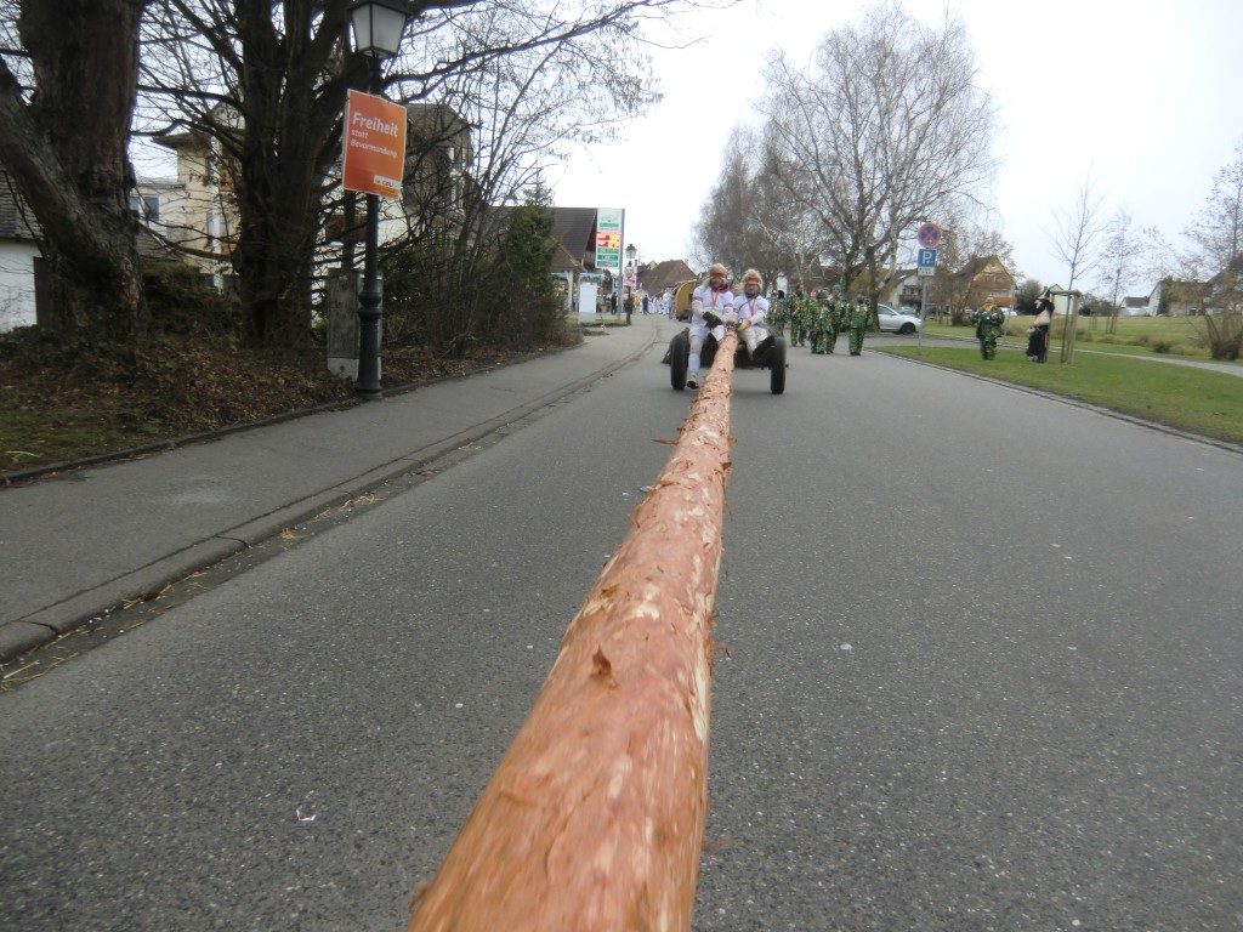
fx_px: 862
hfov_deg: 71.6
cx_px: 622
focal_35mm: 24
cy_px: 466
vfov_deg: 56.8
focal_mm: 4.3
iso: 64
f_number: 3.2
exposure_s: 1/80
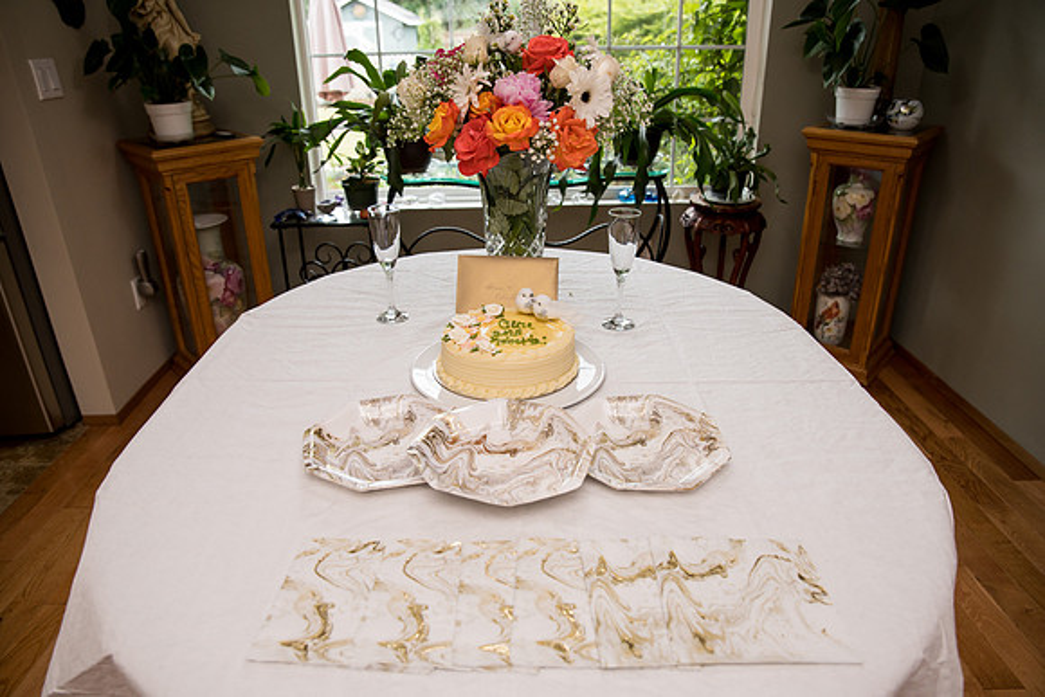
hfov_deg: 73.7
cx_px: 522
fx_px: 697
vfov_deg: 53.2
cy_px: 348
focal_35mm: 24
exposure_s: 1/320
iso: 800
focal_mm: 24
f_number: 4
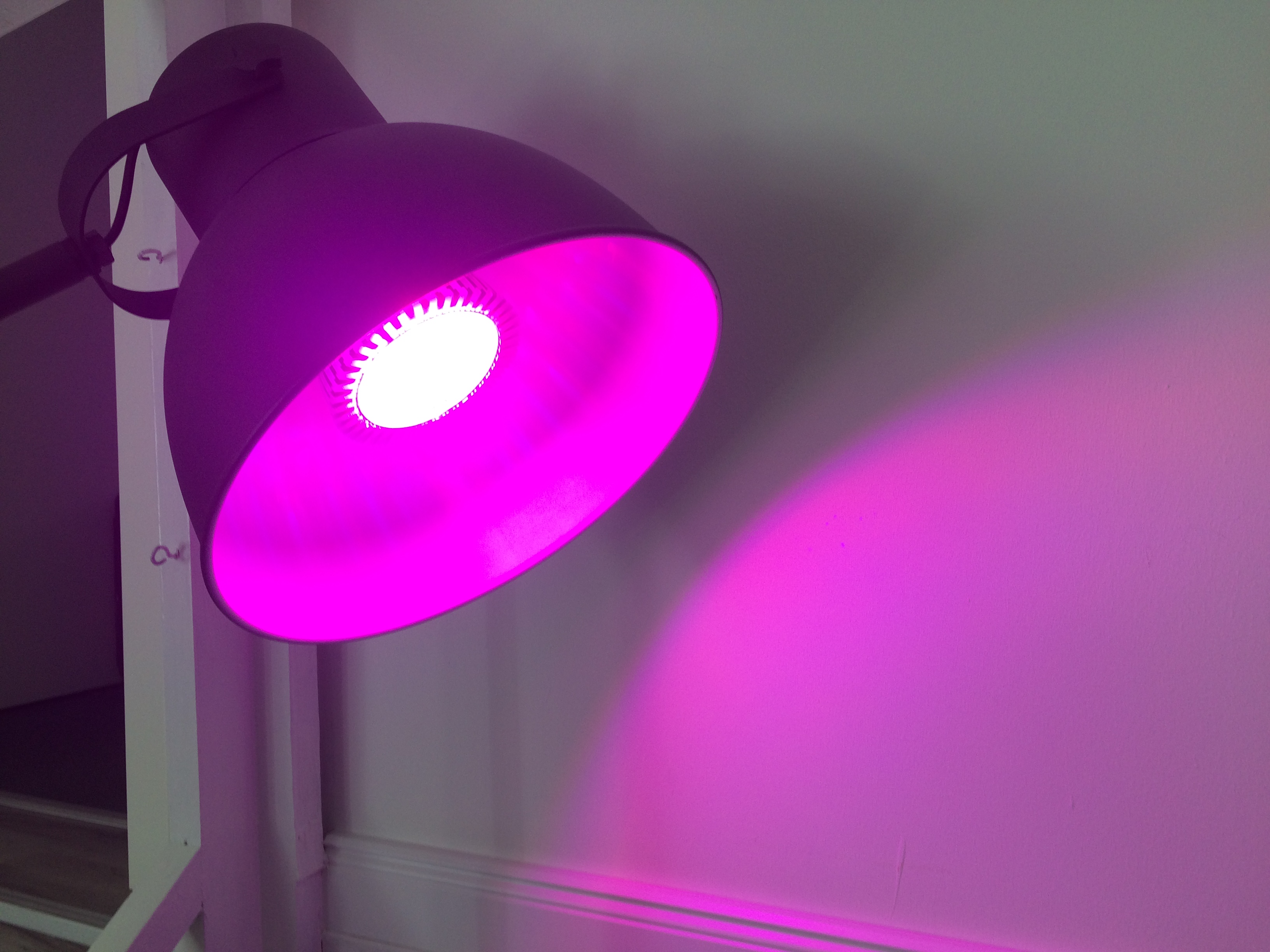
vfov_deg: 48.2
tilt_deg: +0.8
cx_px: 635
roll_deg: +0.9
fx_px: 1064
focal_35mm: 29
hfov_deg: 61.7
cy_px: 476
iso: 50
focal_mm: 4.15
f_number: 2.2
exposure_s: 1/50
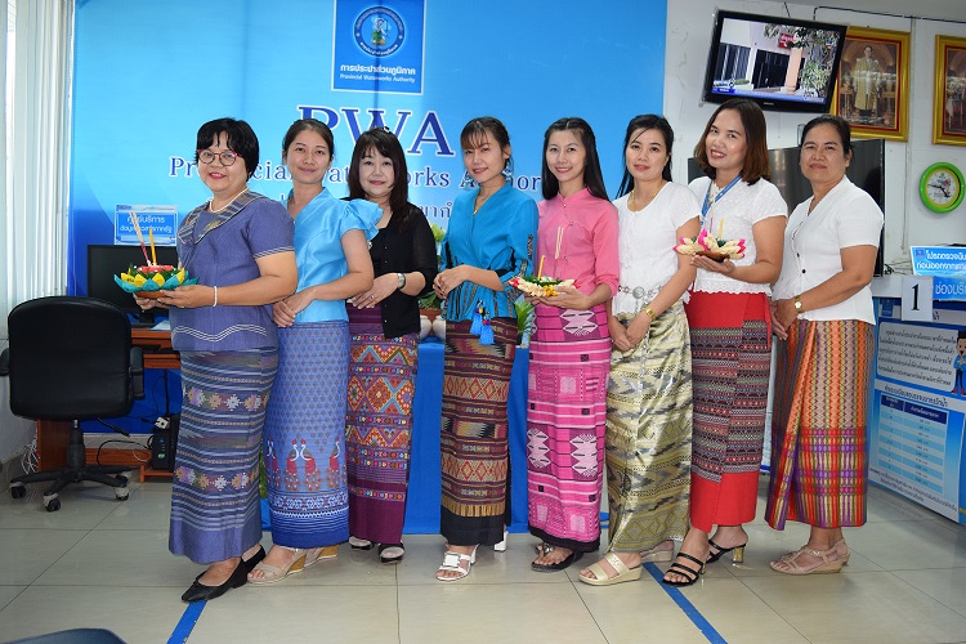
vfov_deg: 41.7
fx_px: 845
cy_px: 322
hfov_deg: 59.5
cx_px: 483
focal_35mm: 32
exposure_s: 1/80
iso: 800
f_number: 4.5
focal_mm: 21
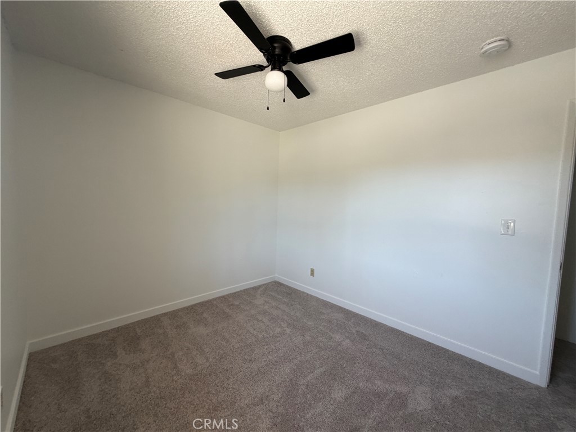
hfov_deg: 102.1
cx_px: 288
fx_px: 233
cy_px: 216
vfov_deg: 85.7
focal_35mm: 14
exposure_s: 1/121
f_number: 2.2
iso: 125
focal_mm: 2.22
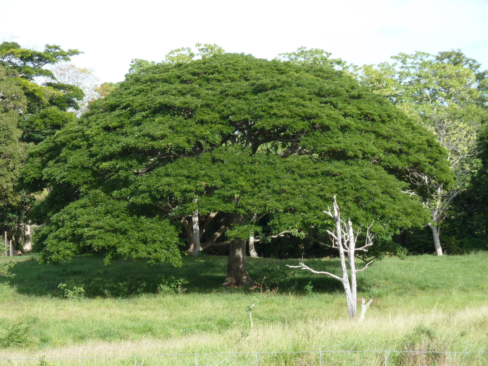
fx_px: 1678
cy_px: 183
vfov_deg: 12.5
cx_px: 244
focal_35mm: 119
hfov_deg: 16.6
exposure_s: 1/200
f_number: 4.4
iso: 80
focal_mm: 19.5
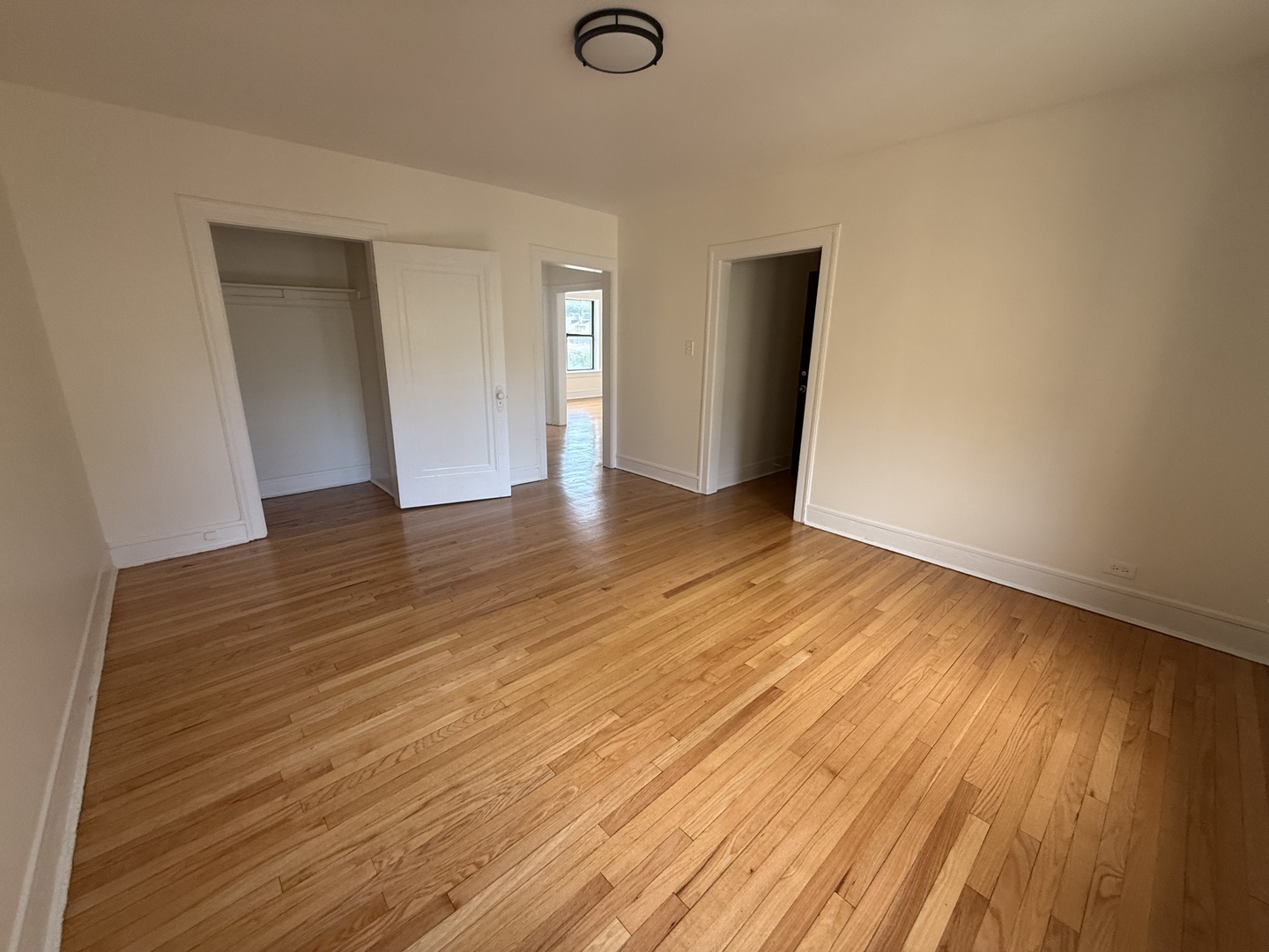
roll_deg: +0.9
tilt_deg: -9.9
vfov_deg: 85.7
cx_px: 634
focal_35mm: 14
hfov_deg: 102.1
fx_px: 513
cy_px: 476
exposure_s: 1/99
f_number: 2.2
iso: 125
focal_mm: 2.22
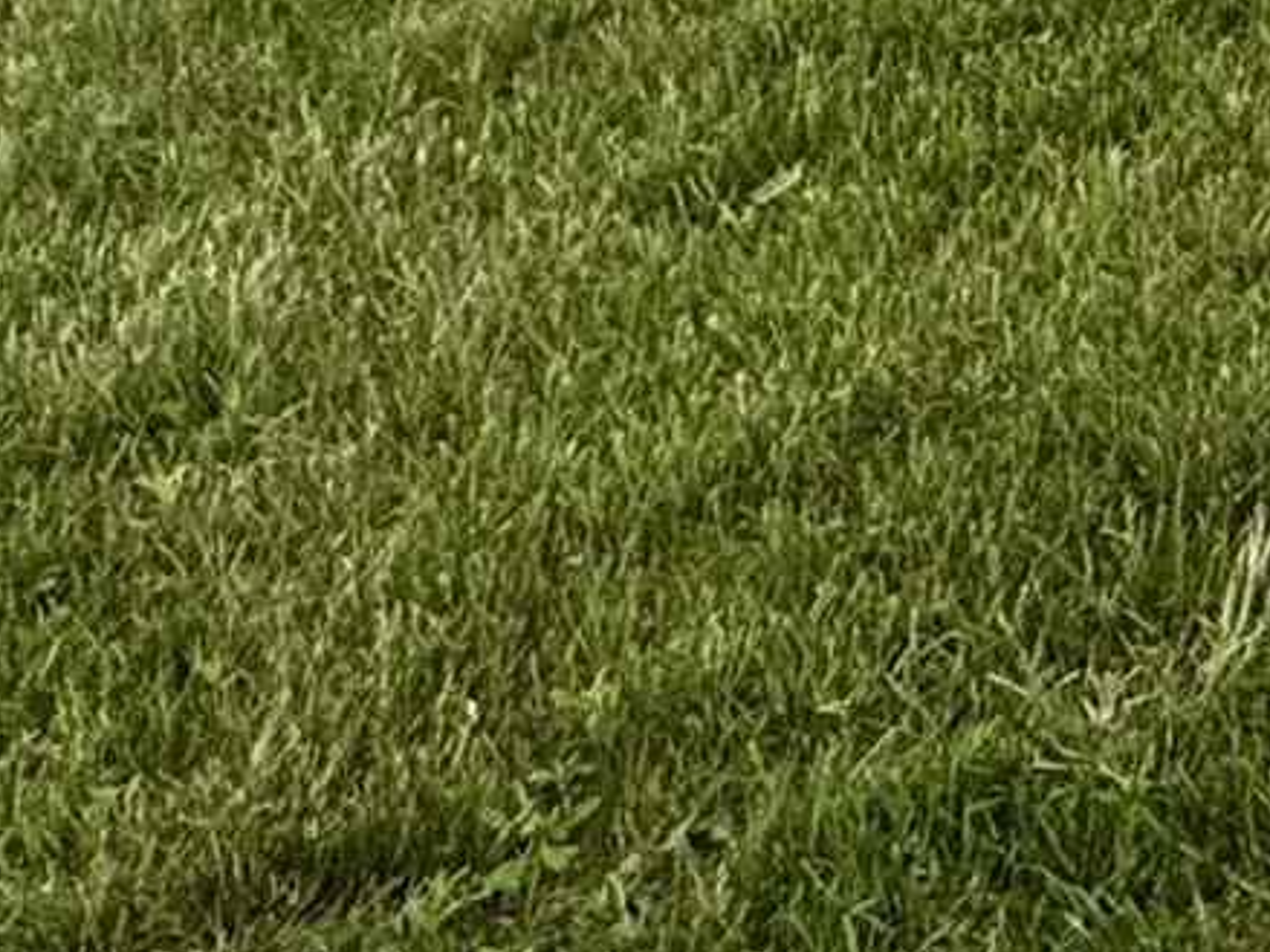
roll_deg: +0.9
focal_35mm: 98
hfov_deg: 14.5
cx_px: 2893
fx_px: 3594
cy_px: -1762
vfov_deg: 10.9
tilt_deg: -2.4
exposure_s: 1/812
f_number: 2.2
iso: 50
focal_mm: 2.22
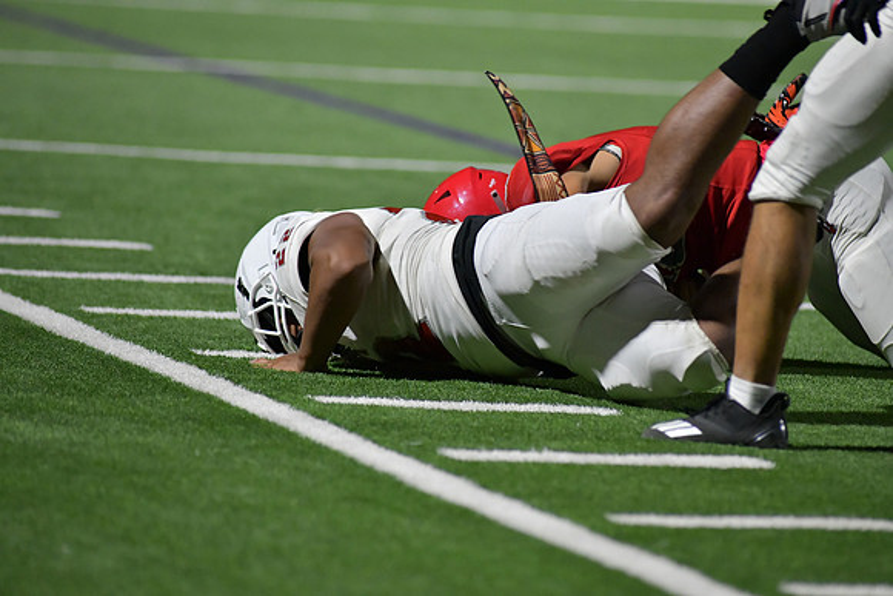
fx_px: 7443
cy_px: 298
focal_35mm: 300
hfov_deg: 6.9
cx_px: 446
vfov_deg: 4.6
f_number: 4
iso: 6400
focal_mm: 300
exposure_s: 1/1250
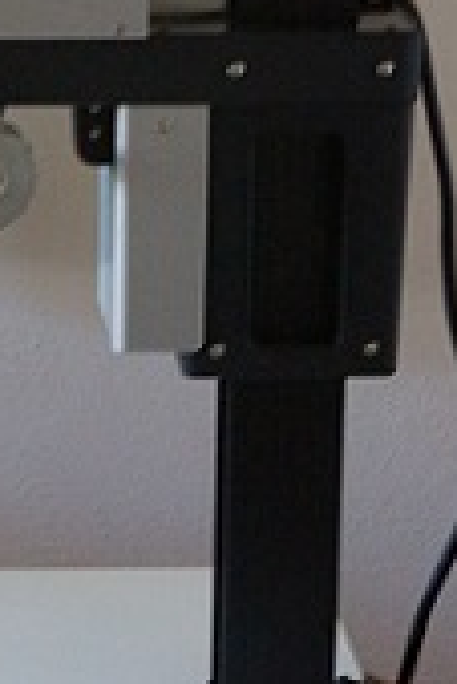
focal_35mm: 138
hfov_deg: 9.8
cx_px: -89
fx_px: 2622
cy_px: 67
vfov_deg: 14.7
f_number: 4.5
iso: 1600
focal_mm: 30
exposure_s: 1/80
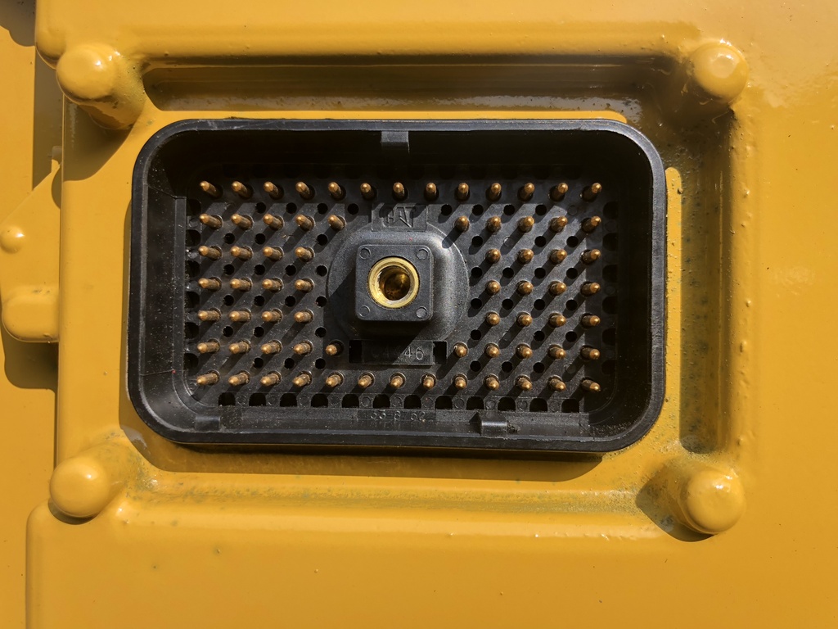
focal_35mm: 28
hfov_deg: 63.4
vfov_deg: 49.7
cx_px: 419
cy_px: 314
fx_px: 678
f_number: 1.8
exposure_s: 1/1000
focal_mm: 4
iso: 20
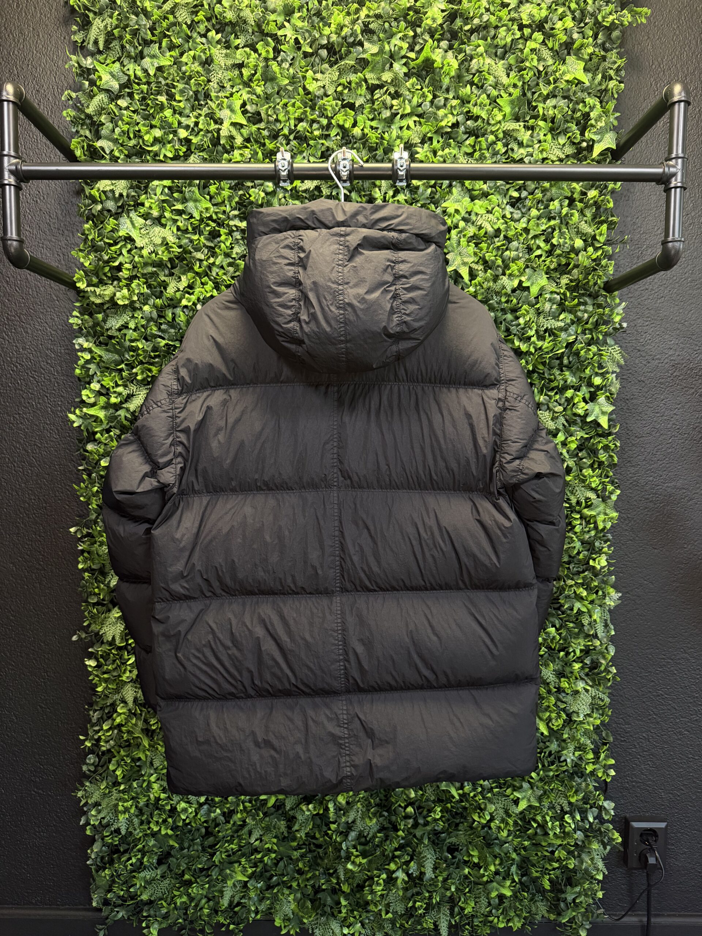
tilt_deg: -3.9
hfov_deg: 56.8
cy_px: 468
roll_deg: -0.4
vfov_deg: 71.6
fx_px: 649
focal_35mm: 24
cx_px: 351
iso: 400
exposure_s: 1/50
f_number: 1.78
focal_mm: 6.76
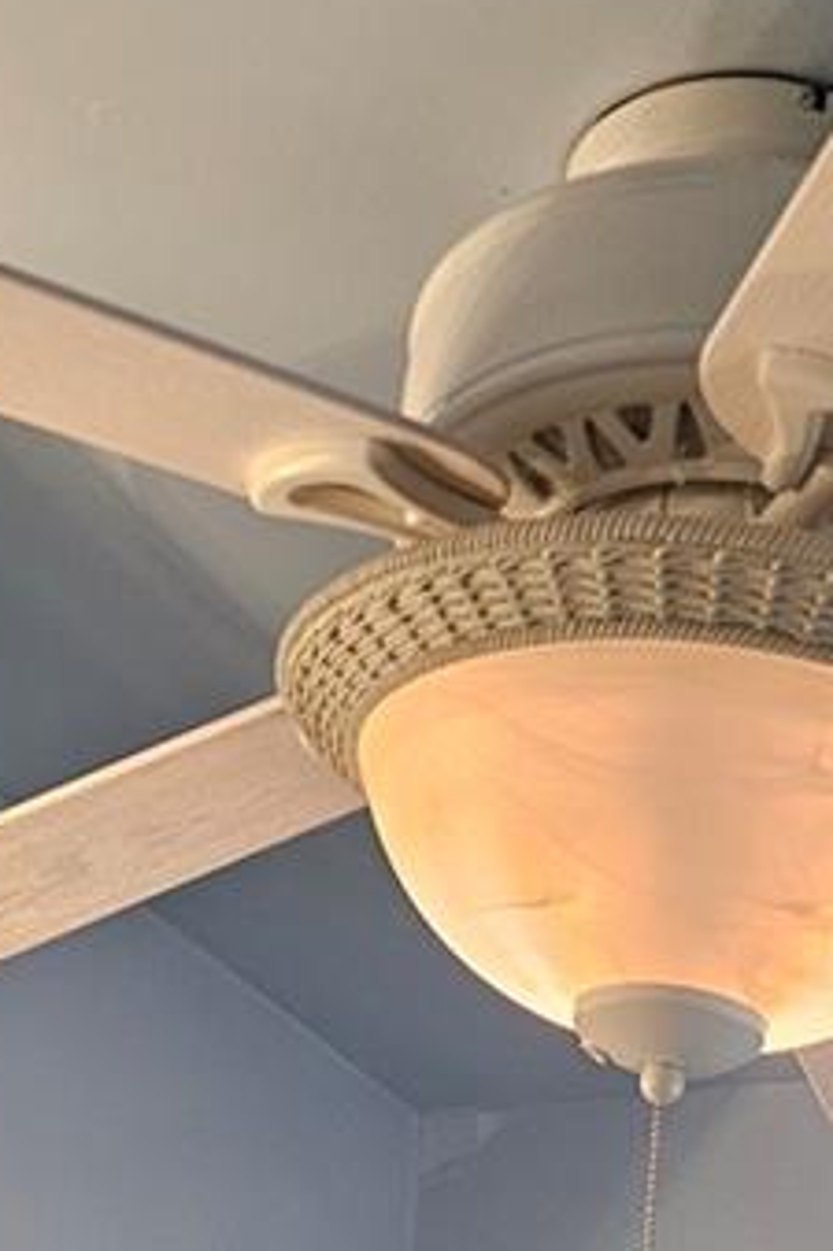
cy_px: 1577
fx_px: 2953
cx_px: 603
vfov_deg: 21.8
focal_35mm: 85
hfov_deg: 16.0
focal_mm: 5.4
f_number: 1.8
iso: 125
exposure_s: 1/120
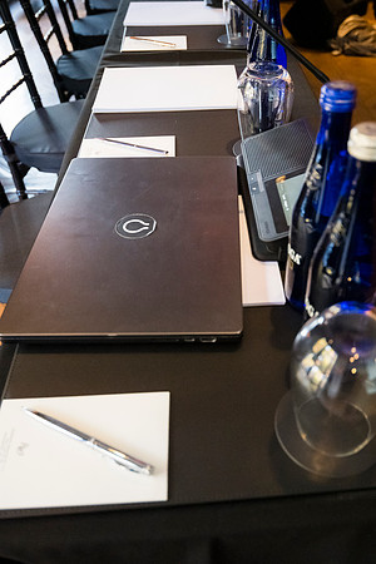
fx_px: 454
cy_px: 282
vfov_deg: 63.7
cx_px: 188
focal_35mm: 29
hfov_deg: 45.0
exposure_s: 1/100
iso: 5600
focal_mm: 29
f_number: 4.5
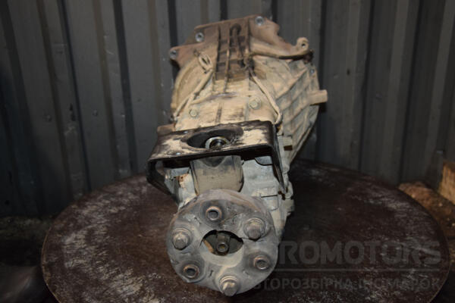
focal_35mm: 42
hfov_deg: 46.4
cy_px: 152
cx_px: 228
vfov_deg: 31.9
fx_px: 531
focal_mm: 28
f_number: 5
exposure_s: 1/60
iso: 800
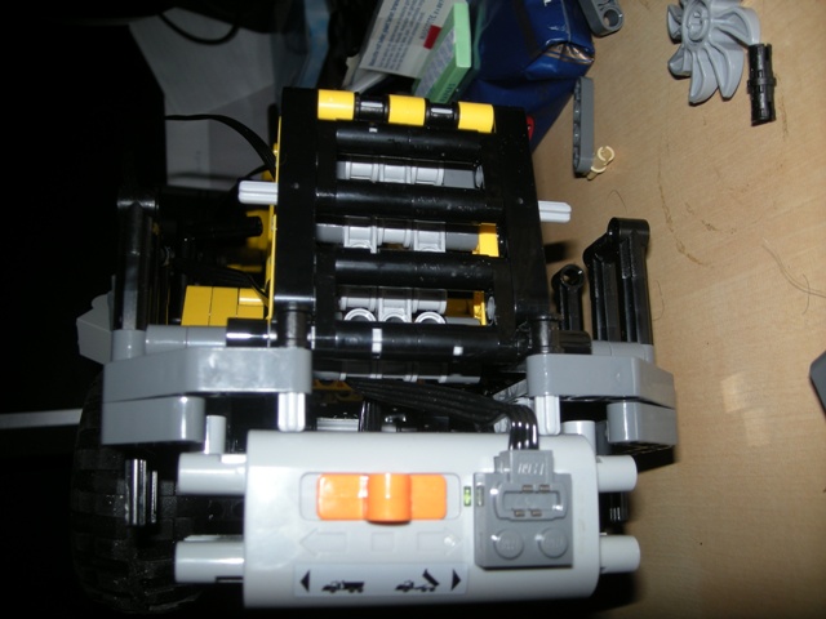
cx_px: 413
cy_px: 310
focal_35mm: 35
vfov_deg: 40.7
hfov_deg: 52.6
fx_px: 835
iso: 64
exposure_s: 1/60
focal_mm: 5.7
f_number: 5.7
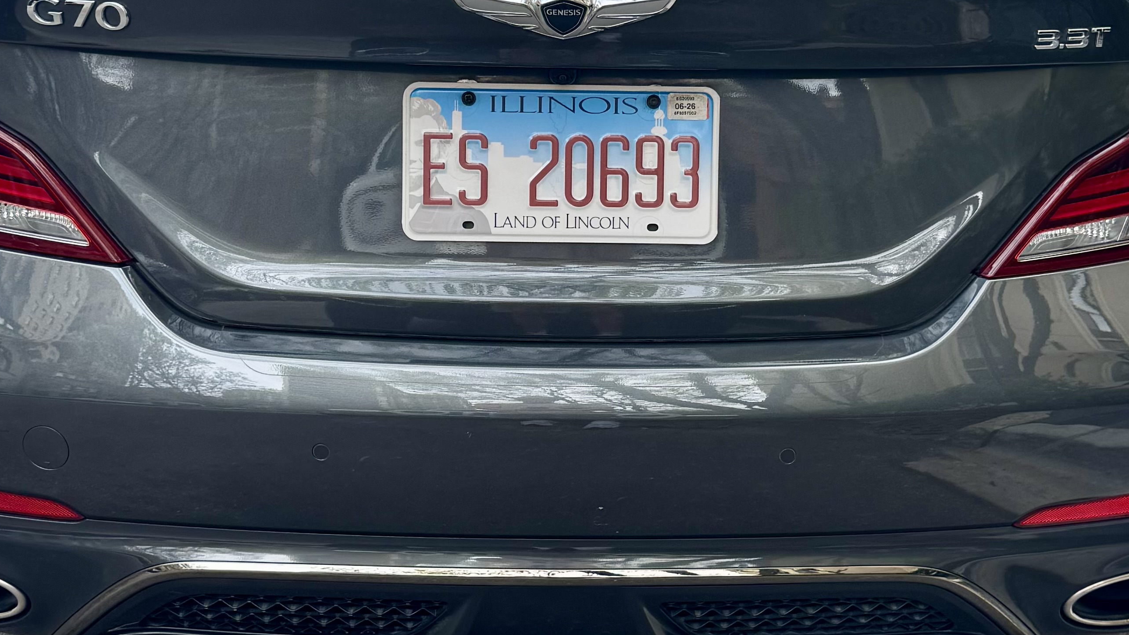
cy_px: 249
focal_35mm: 58
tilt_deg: -16.8
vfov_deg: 20.7
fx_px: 1736
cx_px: 610
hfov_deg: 36.0
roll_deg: +2.3
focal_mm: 6.76
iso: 80
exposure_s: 1/481
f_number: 1.78
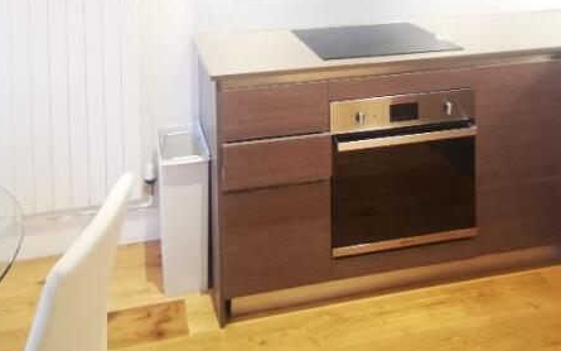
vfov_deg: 28.0
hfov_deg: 50.4
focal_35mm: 39
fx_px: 596
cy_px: -87
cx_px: 269
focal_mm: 2.35
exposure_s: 1/33.3
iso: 640
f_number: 2.2
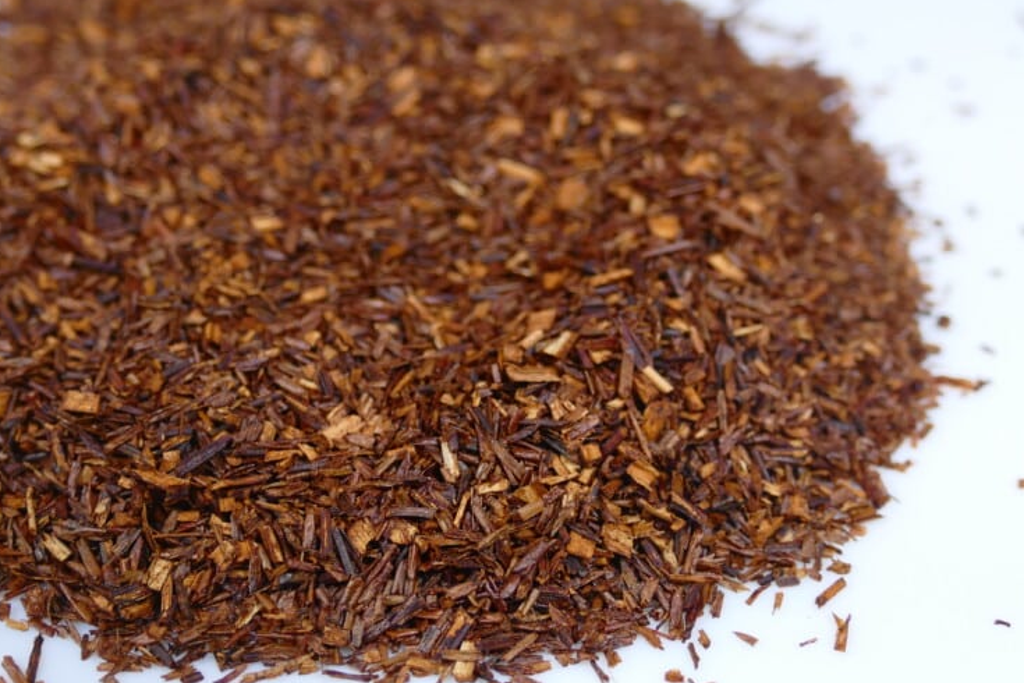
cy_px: 251
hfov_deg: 25.3
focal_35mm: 80
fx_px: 2275
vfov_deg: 17.0
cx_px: 425
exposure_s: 1/80
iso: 250
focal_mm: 17.83
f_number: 3.3
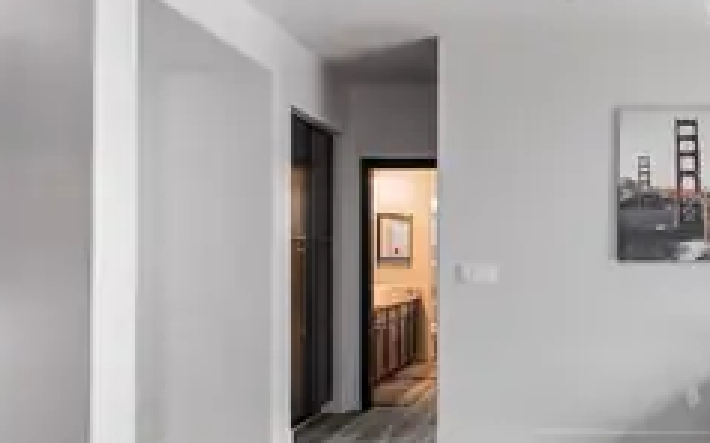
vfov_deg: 40.4
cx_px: 572
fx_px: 600
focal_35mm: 31
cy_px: 262
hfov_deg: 56.6
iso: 400
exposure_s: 1/6
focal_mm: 18
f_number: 8
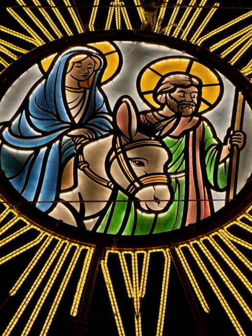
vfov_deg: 16.4
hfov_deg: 12.3
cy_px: 168
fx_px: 1165
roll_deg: +4.1
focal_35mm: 120
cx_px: 126
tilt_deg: +42.3
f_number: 2.8
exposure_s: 1/100
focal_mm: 15.66
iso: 50
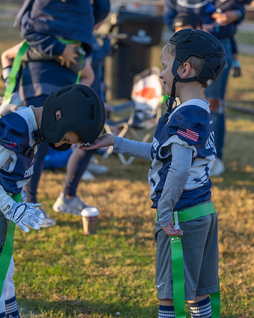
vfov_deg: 18.1
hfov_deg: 14.5
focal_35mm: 106
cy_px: 148
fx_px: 996
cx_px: 156
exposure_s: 1/400
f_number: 2.8
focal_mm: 70
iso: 100
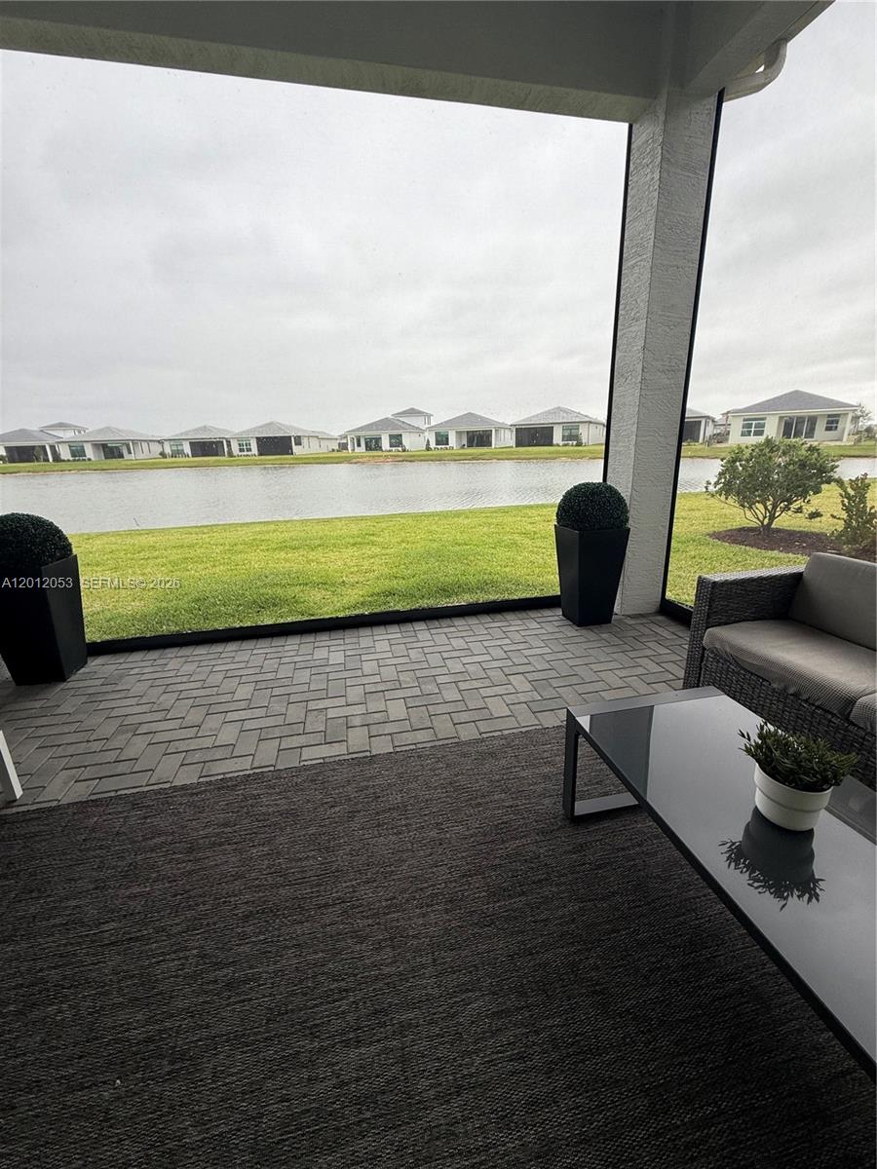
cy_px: 584
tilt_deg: -15.6
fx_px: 473
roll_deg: +1.5
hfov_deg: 85.7
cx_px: 438
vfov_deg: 102.1
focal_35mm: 14
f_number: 2.2
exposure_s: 1/130
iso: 50
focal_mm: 2.22
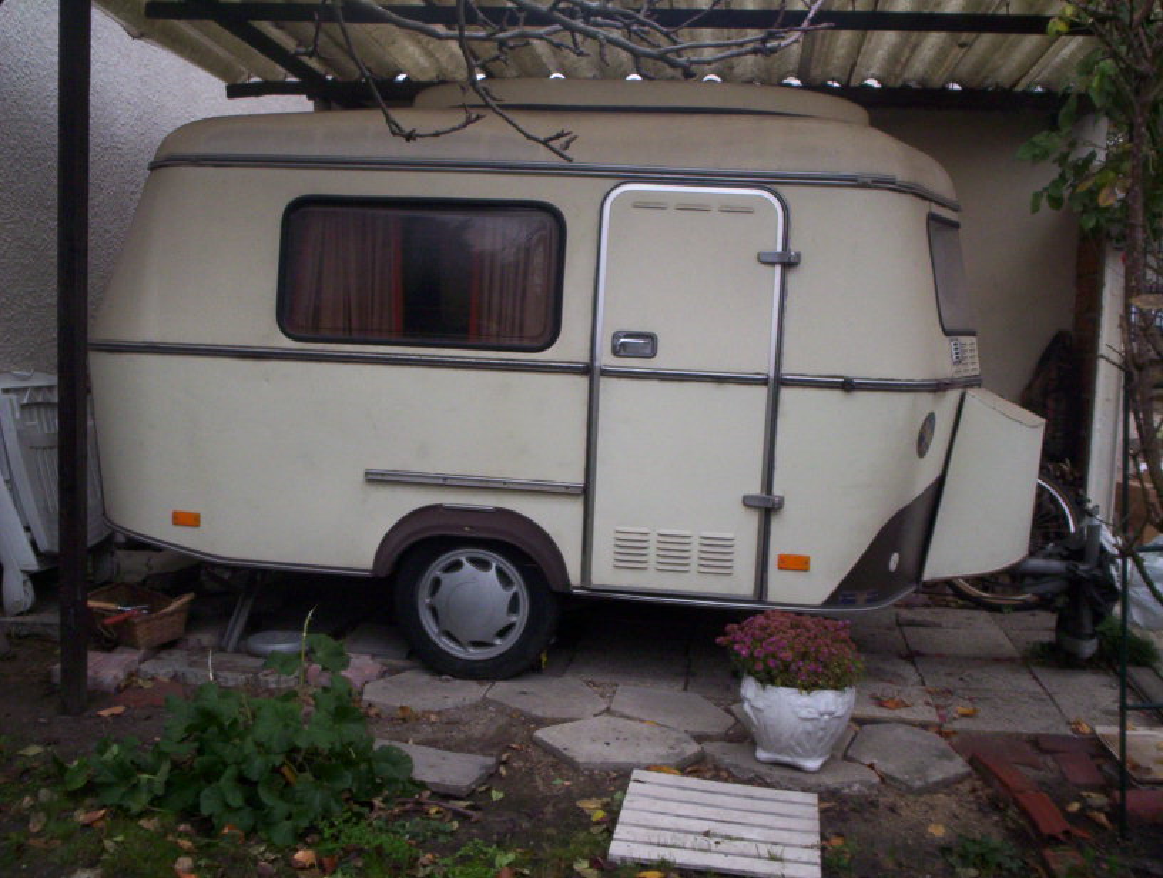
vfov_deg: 37.9
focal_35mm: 38
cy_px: 439
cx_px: 582
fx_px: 1280
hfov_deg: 48.9
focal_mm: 4.99
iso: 100
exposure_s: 1/104
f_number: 4.5
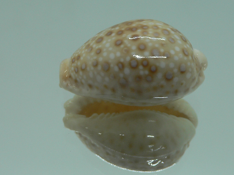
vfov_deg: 26.6
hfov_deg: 34.9
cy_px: 93
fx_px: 372
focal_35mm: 55
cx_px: 136
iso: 80
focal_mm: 4.6
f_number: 2.8
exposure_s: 1/60
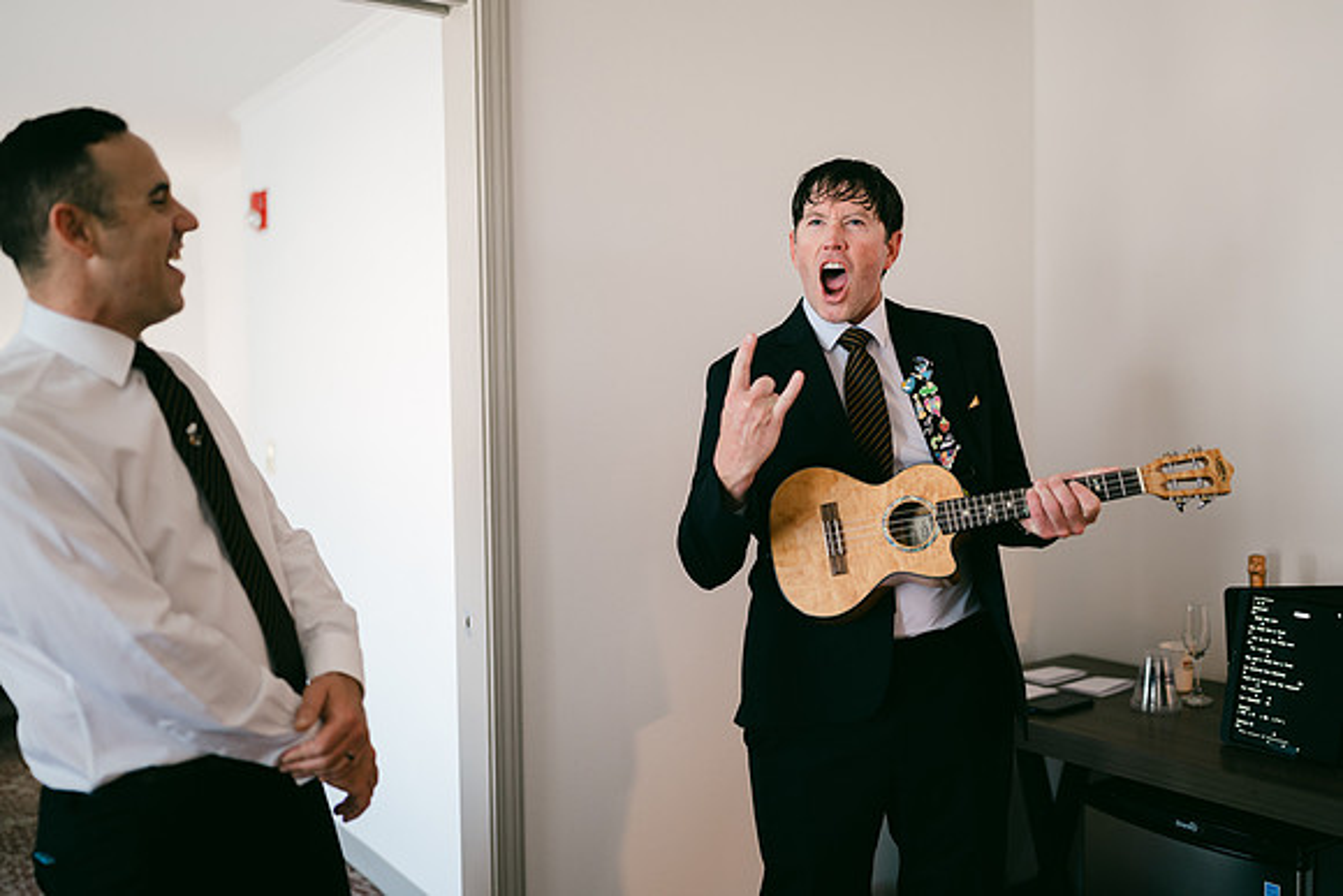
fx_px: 1306
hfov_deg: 54.4
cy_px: 448
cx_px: 672
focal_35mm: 35
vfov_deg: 37.9
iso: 400
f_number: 1.2
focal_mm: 35
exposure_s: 1/125
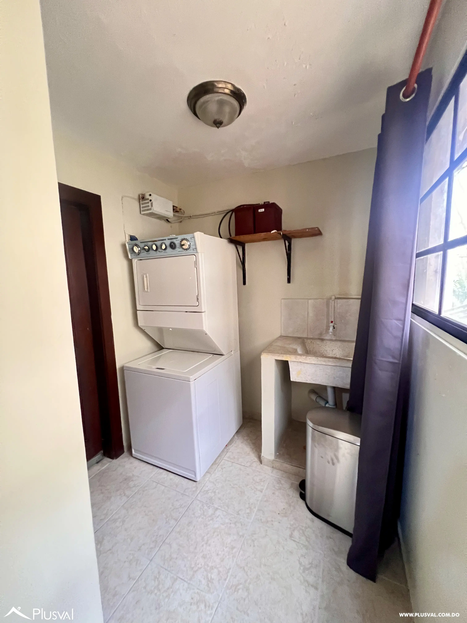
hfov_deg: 89.9
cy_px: 312
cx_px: 234
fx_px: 234
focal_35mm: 13
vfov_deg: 106.2
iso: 640
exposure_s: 1/60
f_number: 1.8
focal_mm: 1.57
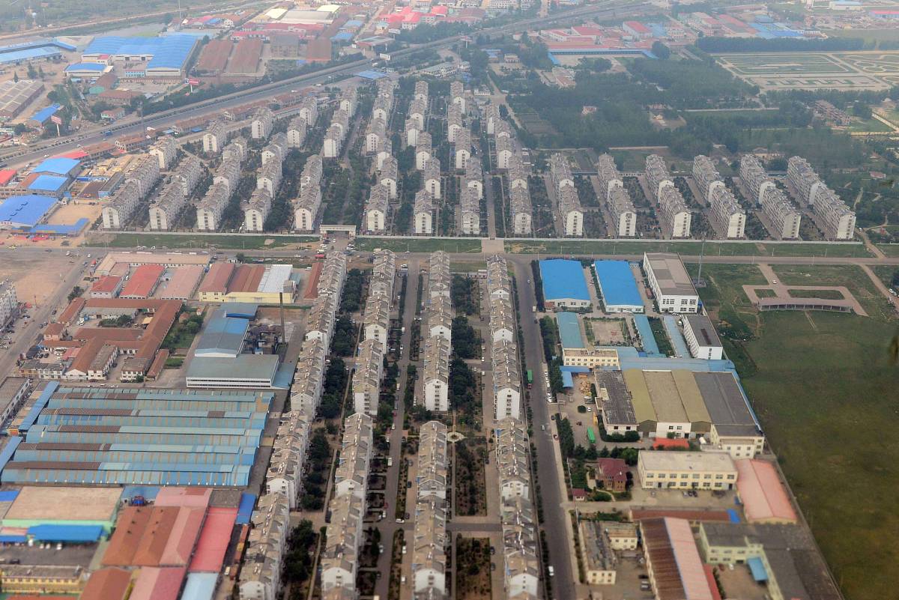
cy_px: 300
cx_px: 450
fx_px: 1099
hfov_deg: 44.5
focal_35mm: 44
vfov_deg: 30.5
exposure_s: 1/500
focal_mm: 44
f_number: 11
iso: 800
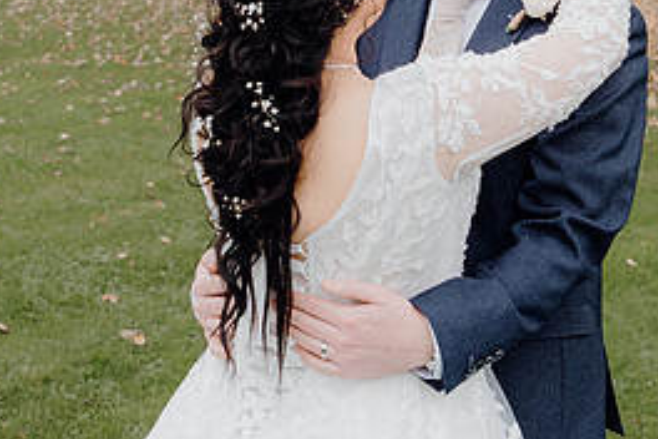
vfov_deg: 17.0
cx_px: 486
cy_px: 24
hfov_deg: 25.4
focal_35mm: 79
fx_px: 1444
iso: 800
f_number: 3.5
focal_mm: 24
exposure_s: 1/160
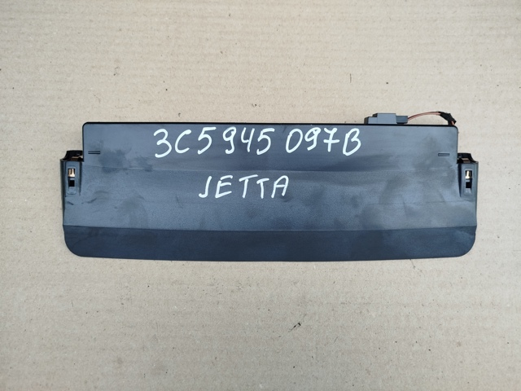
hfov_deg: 71.6
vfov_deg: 56.8
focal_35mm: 24
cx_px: 260
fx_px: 361
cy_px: 196
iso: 80
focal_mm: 5.31
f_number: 1.7
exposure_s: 1/50
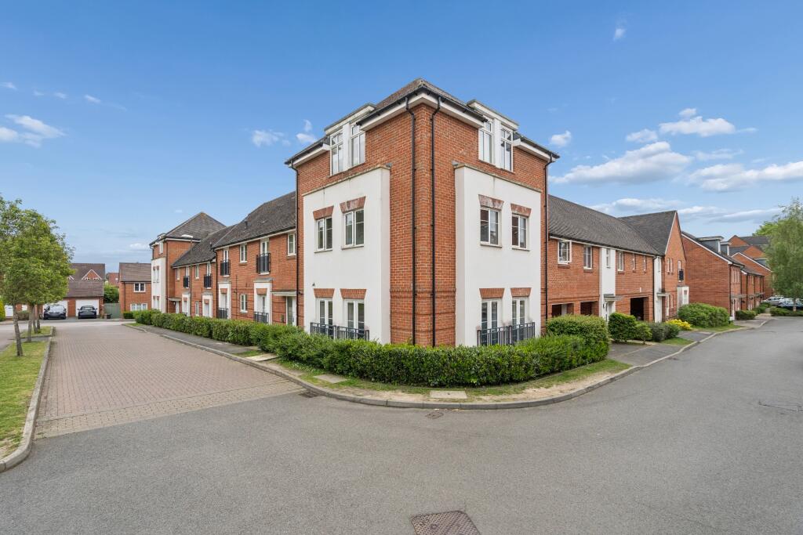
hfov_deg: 96.7
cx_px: 402
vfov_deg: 73.8
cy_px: 268
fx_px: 357
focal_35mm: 16
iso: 400
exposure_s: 1/250
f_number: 5.6
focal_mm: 16
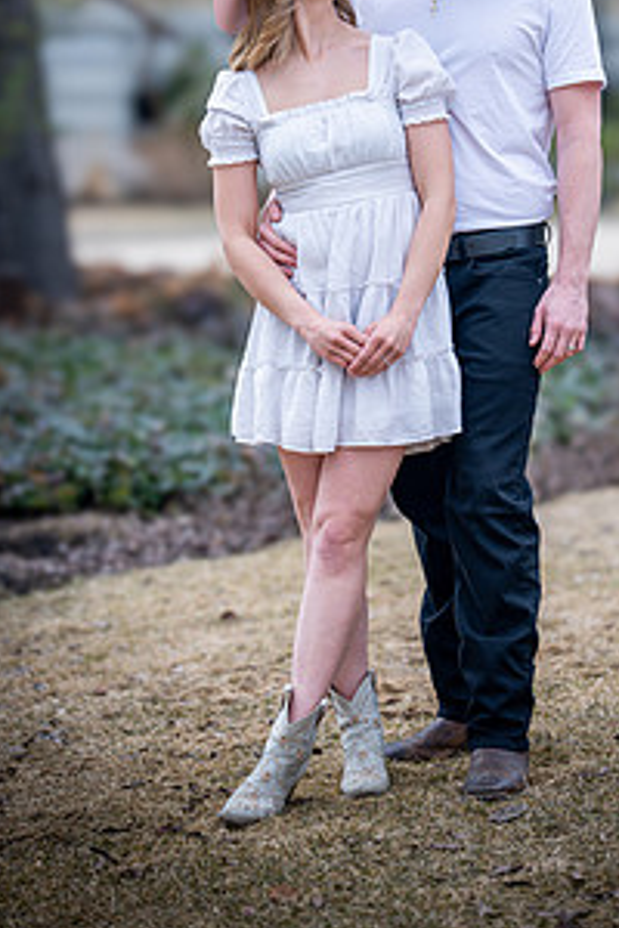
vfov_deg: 14.8
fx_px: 3559
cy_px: 251
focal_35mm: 138
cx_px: 399
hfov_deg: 9.9
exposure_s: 1/1600
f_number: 2
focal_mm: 92
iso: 100
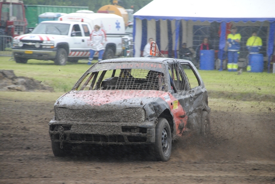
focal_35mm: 218
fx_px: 1663
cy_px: 92
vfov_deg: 6.3
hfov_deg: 9.5
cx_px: 138
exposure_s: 1/400
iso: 800
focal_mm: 145
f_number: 5.6
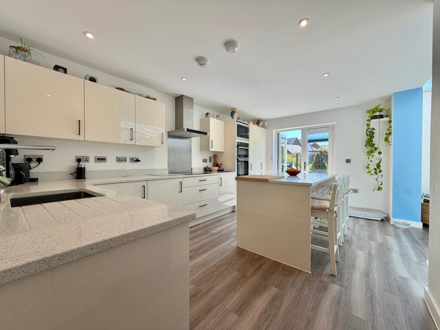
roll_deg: -0.2
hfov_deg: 102.1
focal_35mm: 14
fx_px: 178
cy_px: 165
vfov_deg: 85.7
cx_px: 220
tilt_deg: -1.6
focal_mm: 2.22
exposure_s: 1/100
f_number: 2.2
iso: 16
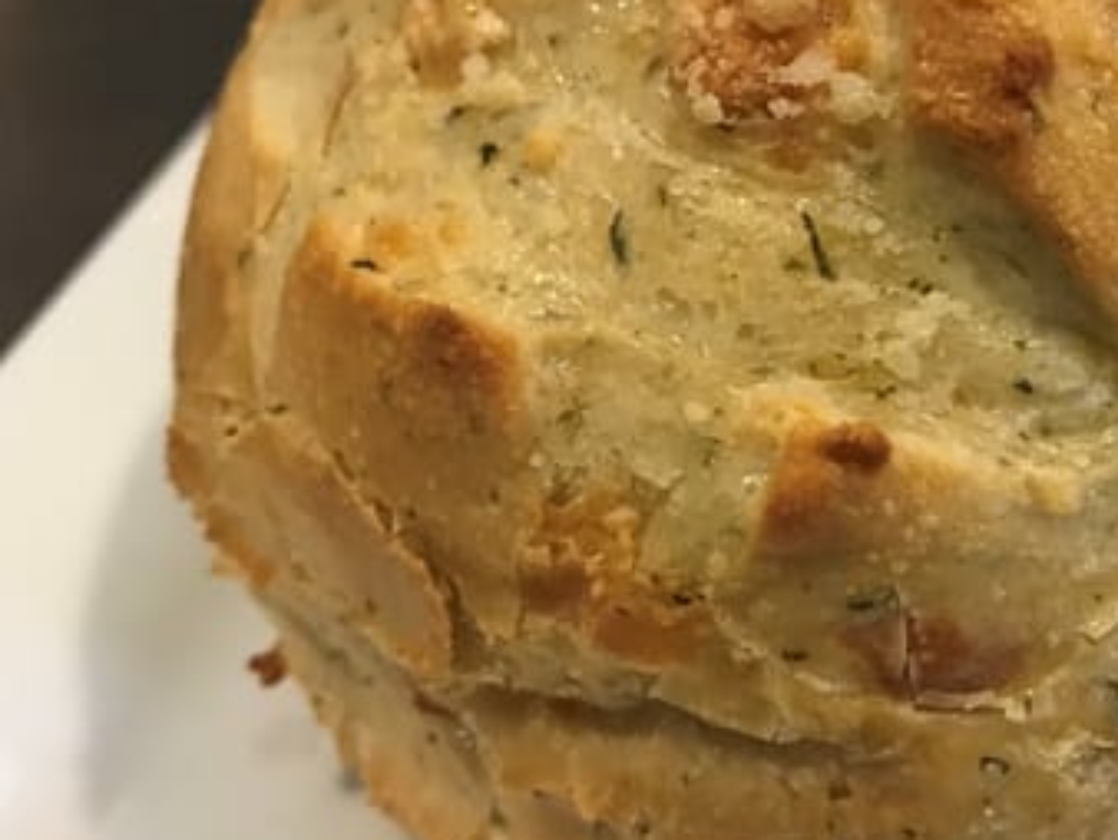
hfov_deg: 35.0
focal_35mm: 53
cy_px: 357
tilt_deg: -35.2
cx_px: 900
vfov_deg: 27.5
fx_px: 1713
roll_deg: +0.9
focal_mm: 3.99
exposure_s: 1/15
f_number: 1.8
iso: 80
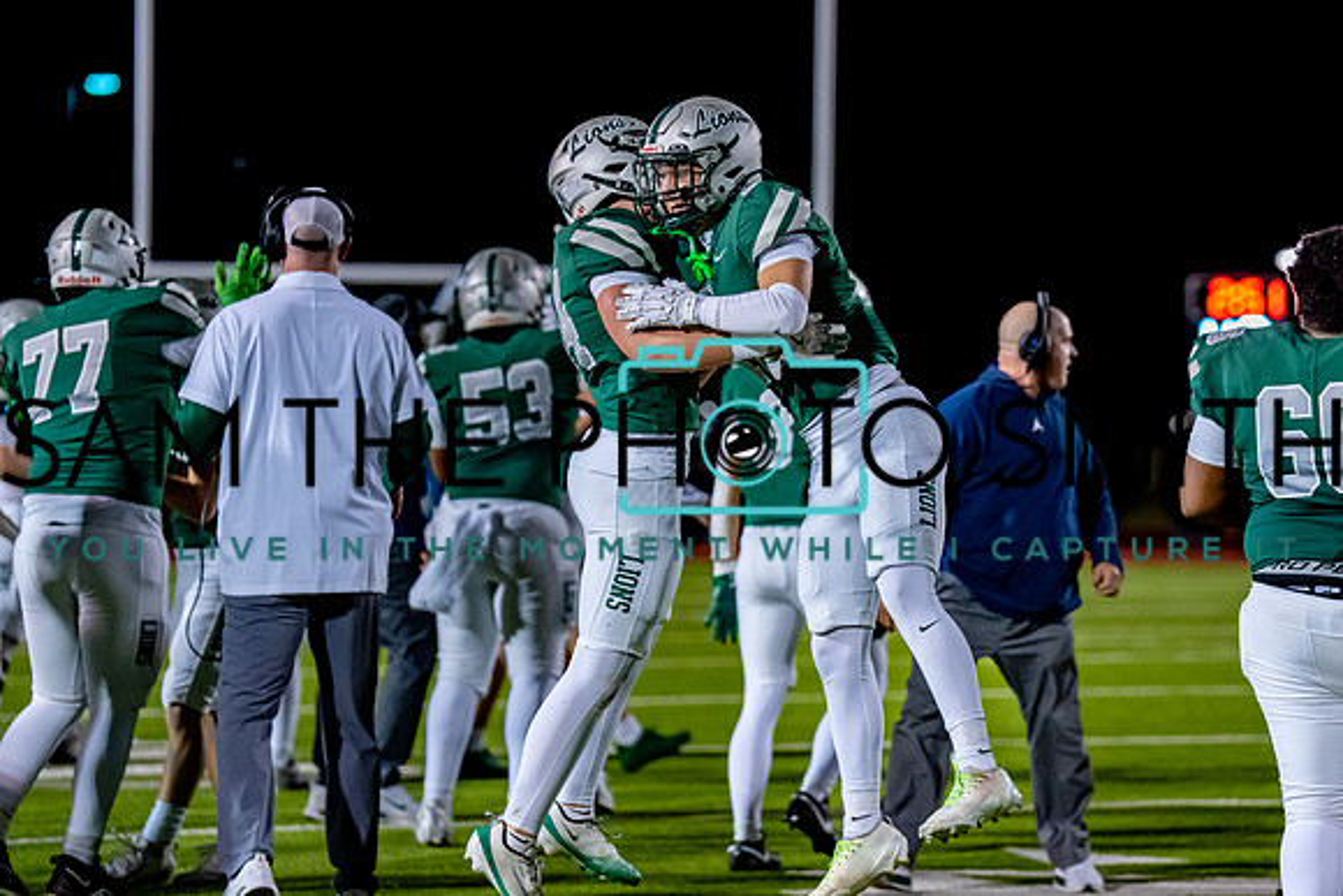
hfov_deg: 11.2
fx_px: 6821
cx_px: 802
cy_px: 351
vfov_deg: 7.5
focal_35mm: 183
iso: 4000
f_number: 2.8
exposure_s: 1/1000
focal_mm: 144
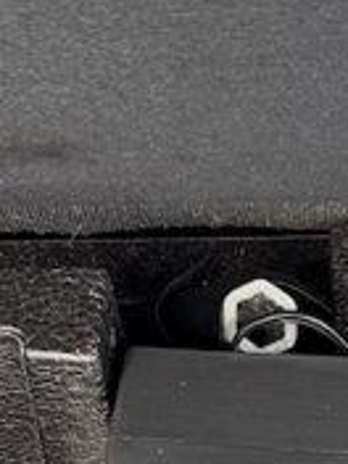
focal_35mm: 140
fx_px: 1877
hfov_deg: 10.4
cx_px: 401
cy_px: 825
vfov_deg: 12.8
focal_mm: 6.76
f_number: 1.78
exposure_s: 1/176
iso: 200
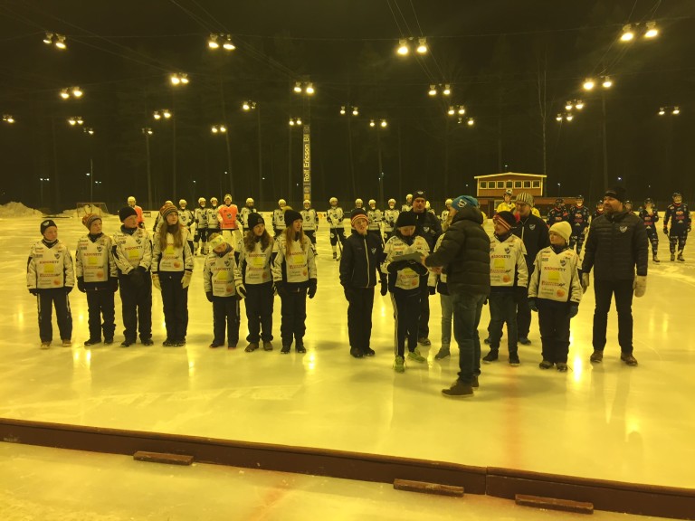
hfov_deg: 61.7
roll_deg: +0.4
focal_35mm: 29
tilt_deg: -6.4
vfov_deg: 48.2
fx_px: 582
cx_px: 348
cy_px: 260
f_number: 2.2
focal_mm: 4.15
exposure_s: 1/33
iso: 125
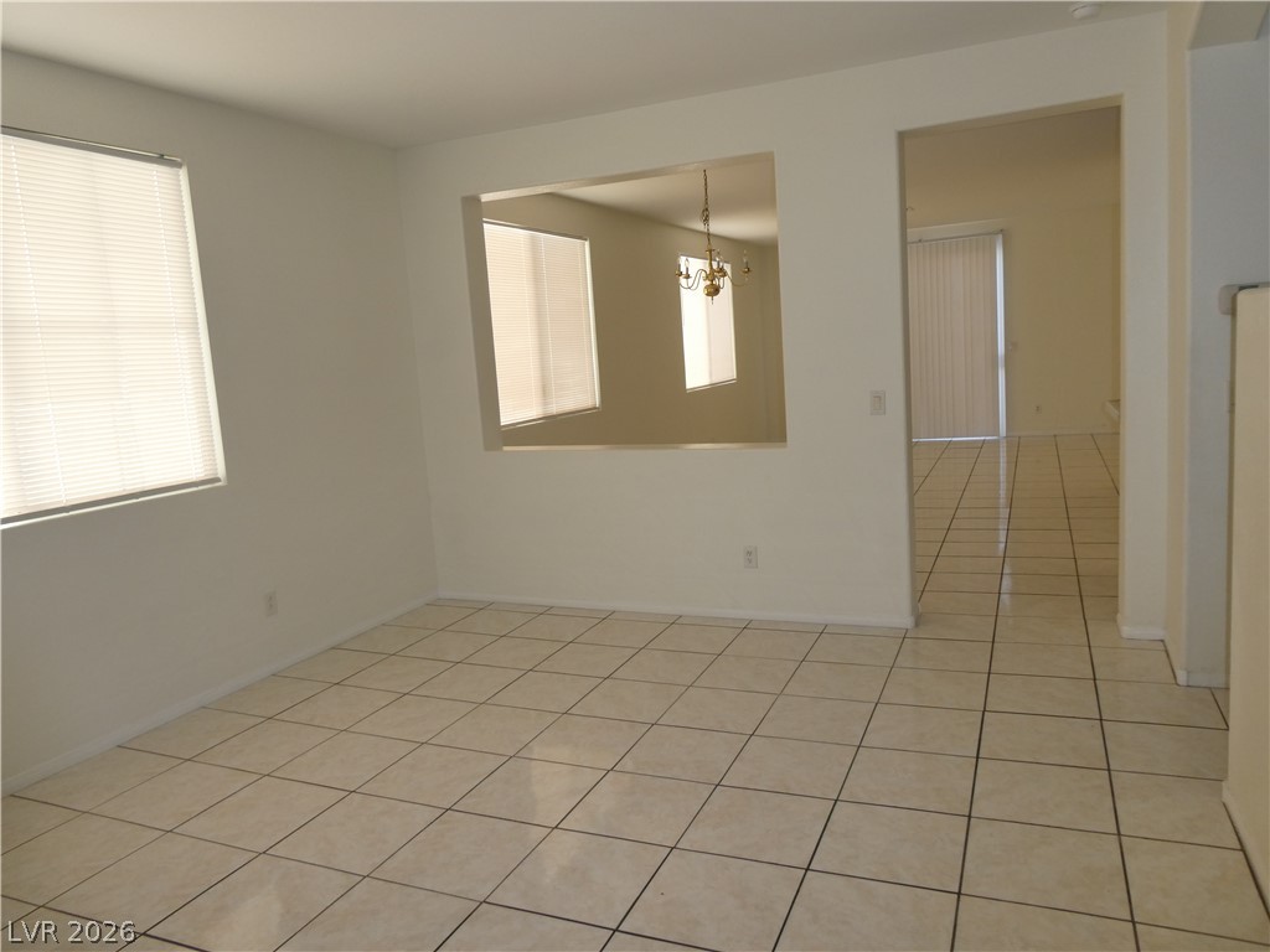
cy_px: 476
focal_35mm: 24
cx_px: 635
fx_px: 881
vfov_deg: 56.8
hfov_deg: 71.6
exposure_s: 1/60
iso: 100
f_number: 3.3
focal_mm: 4.3
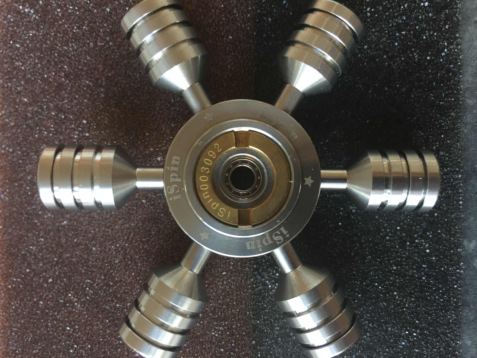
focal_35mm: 29
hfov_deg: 61.7
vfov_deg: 48.2
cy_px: 179
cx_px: 238
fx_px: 400
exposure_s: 1/33
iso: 100
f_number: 2.2
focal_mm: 4.15
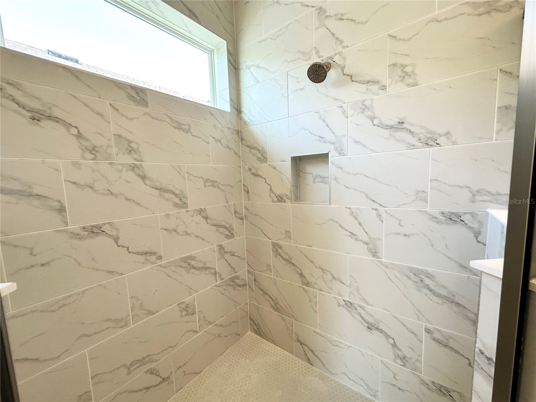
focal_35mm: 14
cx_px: 268
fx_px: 217
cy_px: 201
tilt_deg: -7.0
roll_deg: +1.4
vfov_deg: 85.7
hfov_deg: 102.1
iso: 100
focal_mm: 2.22
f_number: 2.2
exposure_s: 1/120
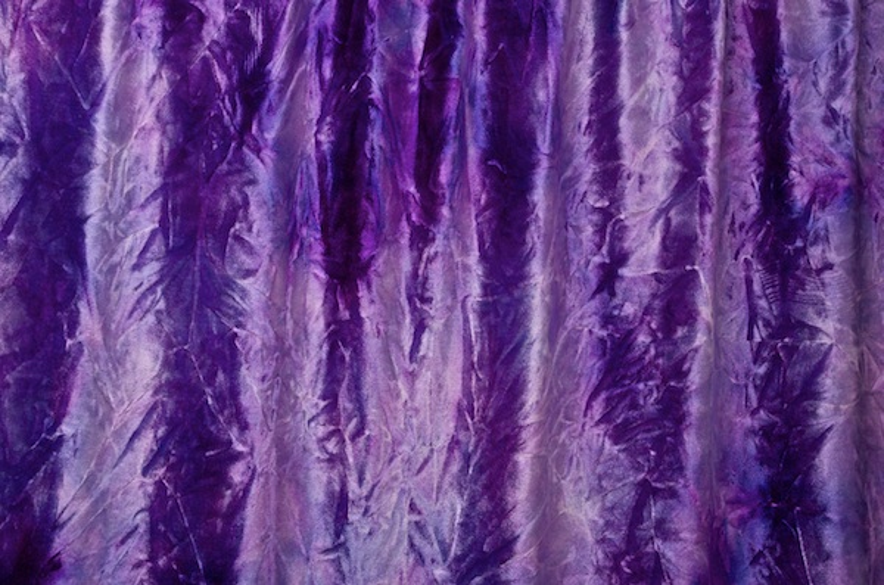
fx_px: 1764
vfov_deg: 18.8
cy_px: 292
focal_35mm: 72
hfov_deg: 28.1
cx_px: 442
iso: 800
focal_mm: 48
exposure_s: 1/800
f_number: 10
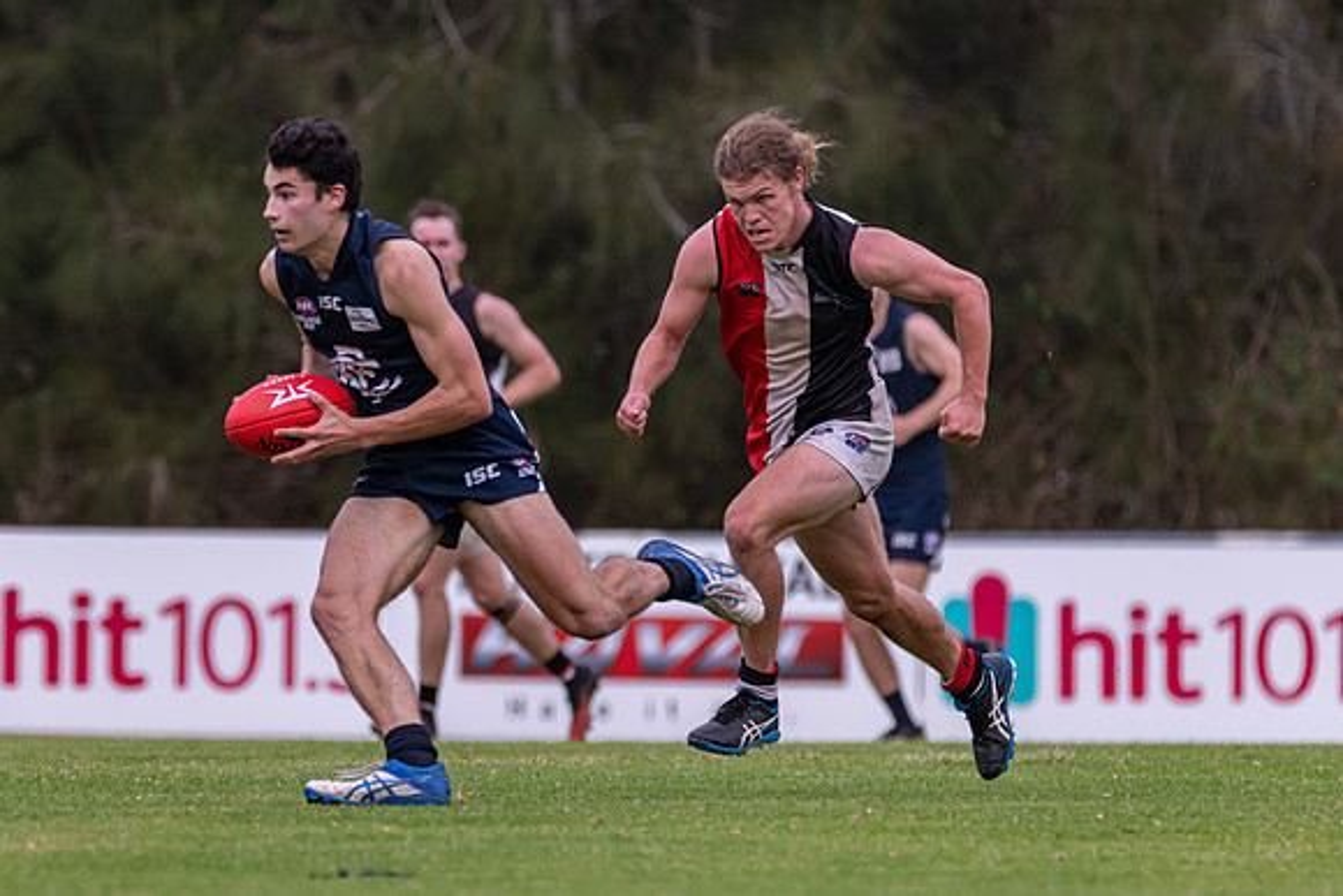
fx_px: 30379
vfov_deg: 1.7
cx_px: 400
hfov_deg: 2.5
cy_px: 629
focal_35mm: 814
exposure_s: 1/1600
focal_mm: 460
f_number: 6.3
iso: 800
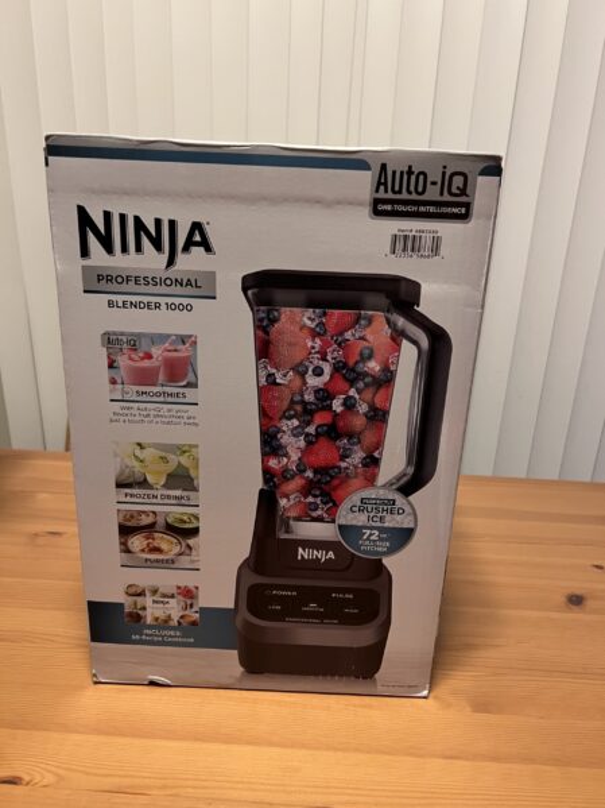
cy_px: 404
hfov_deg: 53.0
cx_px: 302
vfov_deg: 67.3
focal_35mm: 26
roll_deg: -1.5
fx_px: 606
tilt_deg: -19.6
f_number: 1.5
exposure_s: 1/60
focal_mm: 5.7
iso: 250
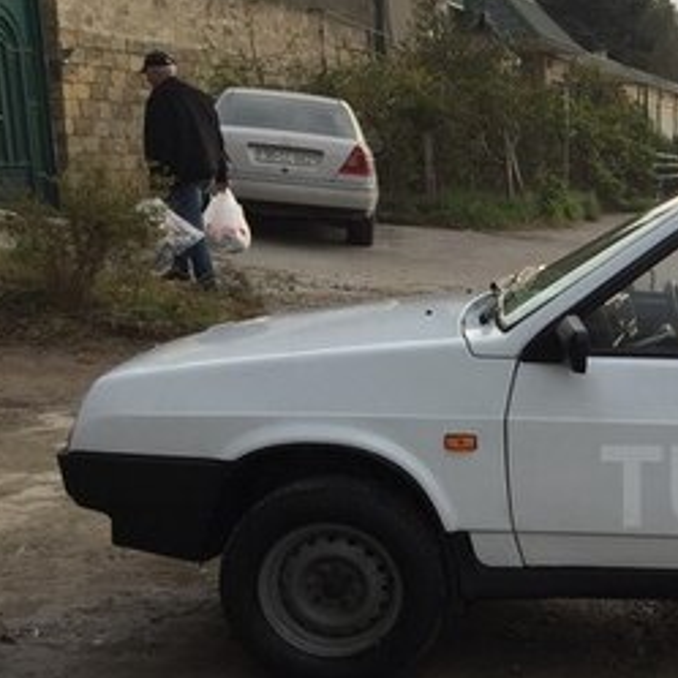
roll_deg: -1.5
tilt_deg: -12.1
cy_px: 486
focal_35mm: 68
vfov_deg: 25.1
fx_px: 1507
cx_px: 879
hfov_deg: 22.7
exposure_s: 1/879
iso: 32
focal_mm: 4.15
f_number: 2.2
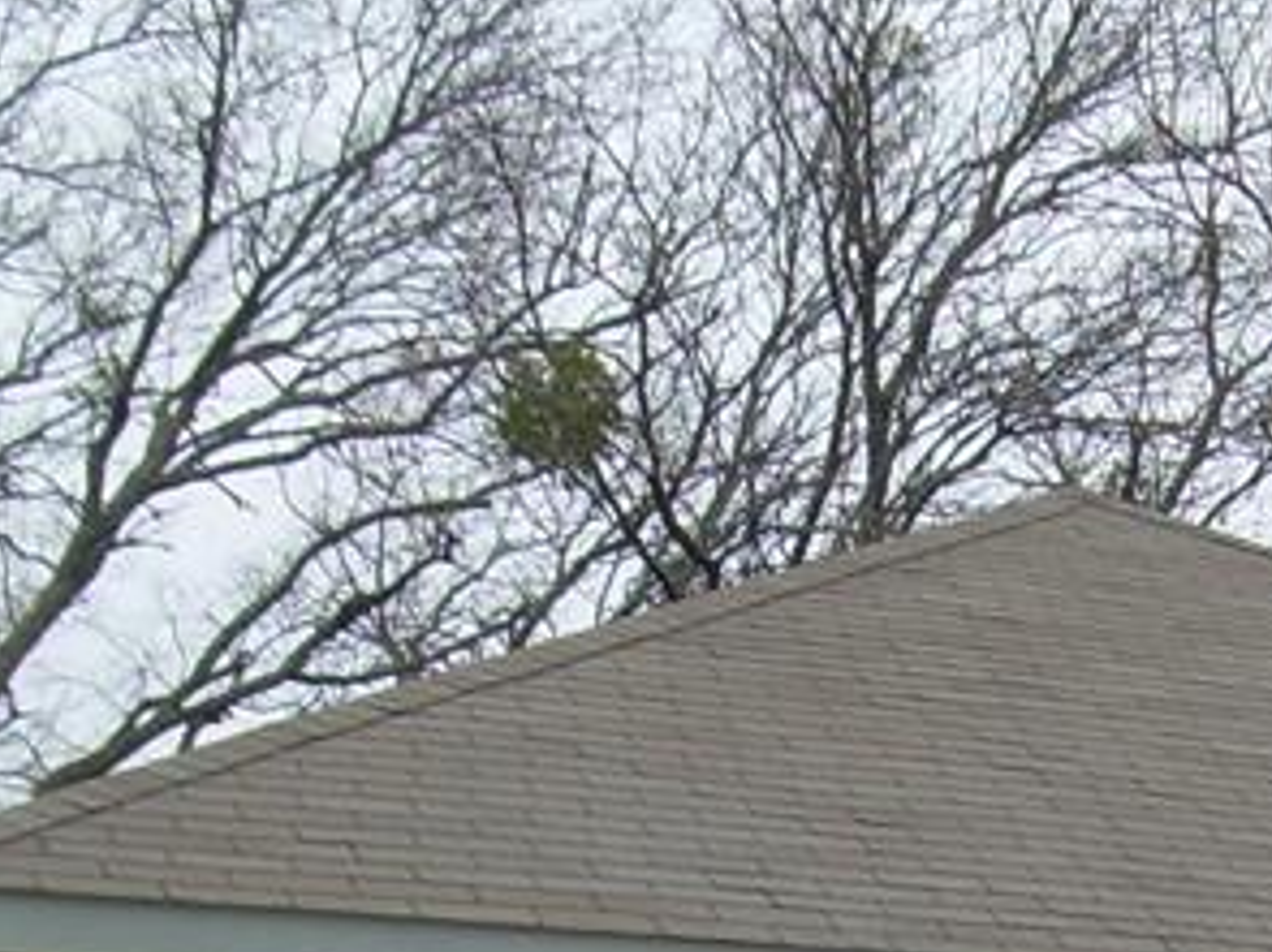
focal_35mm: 132
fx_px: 4849
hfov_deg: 14.8
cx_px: 1130
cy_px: 1499
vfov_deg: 10.8
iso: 50
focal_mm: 6.3
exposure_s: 1/149
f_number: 4.6
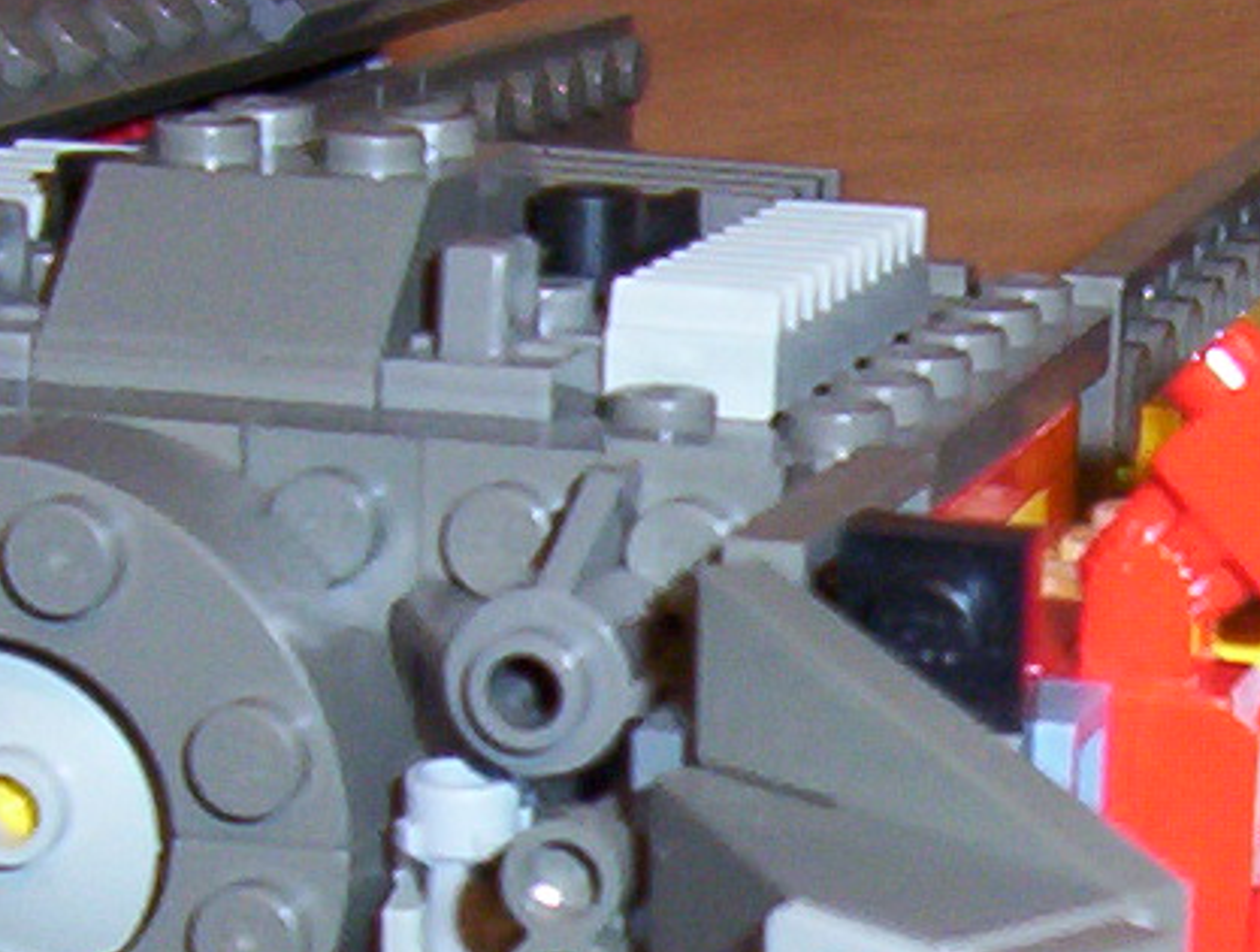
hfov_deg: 13.5
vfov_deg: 10.3
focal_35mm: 141
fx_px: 5146
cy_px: 1281
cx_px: 1586
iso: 140
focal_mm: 5.54
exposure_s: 1/30
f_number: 2.76
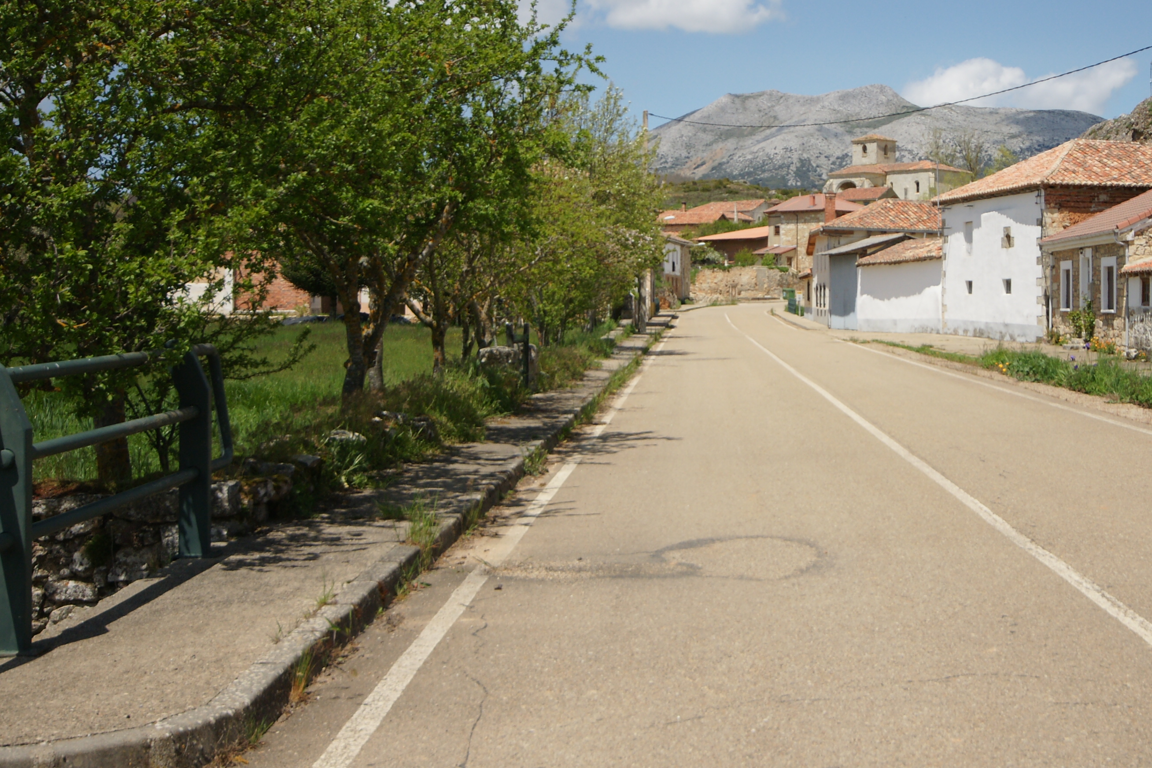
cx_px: 799
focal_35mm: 49
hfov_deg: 39.7
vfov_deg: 27.4
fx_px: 1568
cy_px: 274
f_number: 5.6
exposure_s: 1/1250
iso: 200
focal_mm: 20
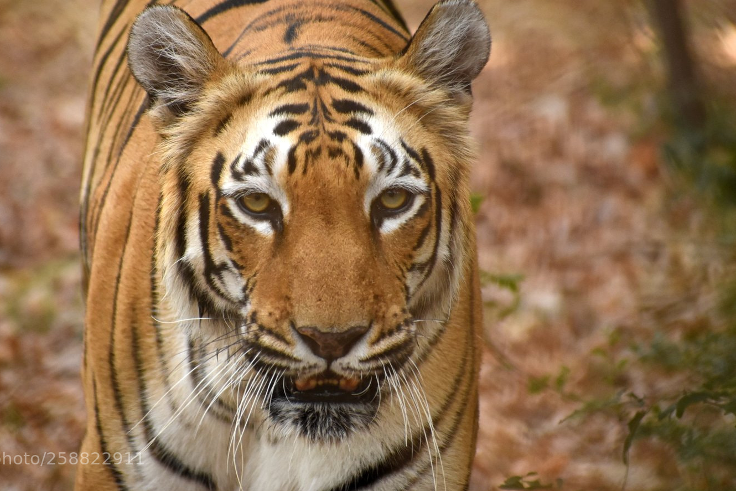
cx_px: 298
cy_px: 207
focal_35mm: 451
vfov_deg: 3.0
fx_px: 9221
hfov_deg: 4.6
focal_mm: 250
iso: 1000
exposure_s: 1/800
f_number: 6
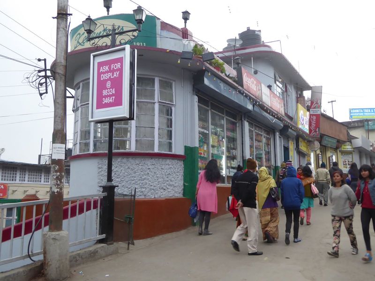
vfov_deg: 41.8
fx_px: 368
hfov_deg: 54.0
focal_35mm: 34
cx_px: 188
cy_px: 140
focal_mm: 5.8
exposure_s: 1/60
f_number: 3.6
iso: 200
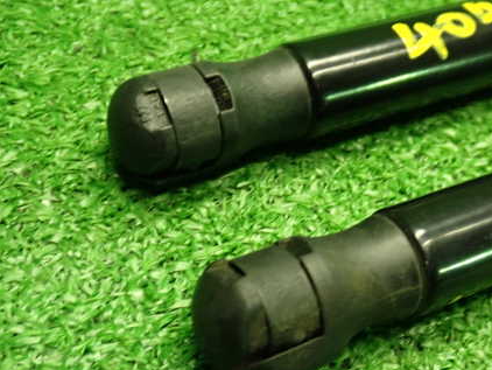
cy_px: 216
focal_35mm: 54
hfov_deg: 35.4
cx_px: 293
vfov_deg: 27.0
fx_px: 768
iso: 400
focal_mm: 6.83
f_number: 2.7
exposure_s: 1/40
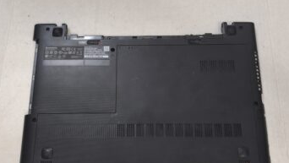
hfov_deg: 51.6
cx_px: 142
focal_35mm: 39
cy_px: 90
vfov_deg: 30.5
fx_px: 299
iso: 800
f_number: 1.6
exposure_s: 1/50
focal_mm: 6.57
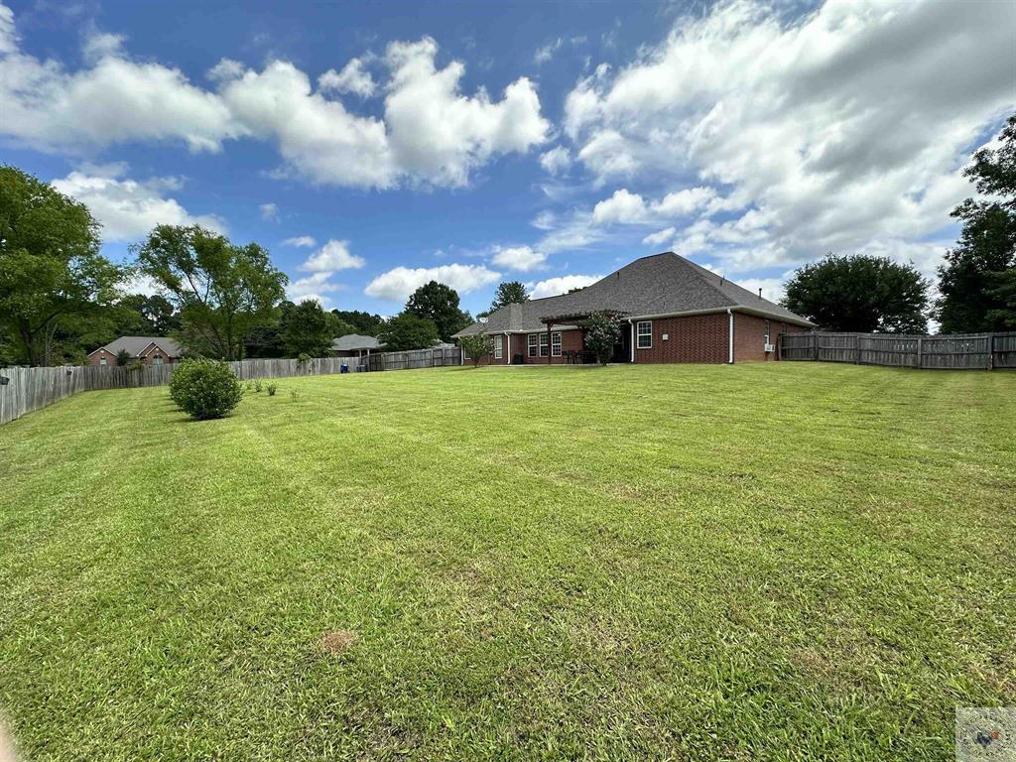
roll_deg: +0.7
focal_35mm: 14
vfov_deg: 85.7
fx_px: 411
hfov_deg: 102.1
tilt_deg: -2.5
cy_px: 381
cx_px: 508
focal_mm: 2.22
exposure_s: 1/1618
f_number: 2.2
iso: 40
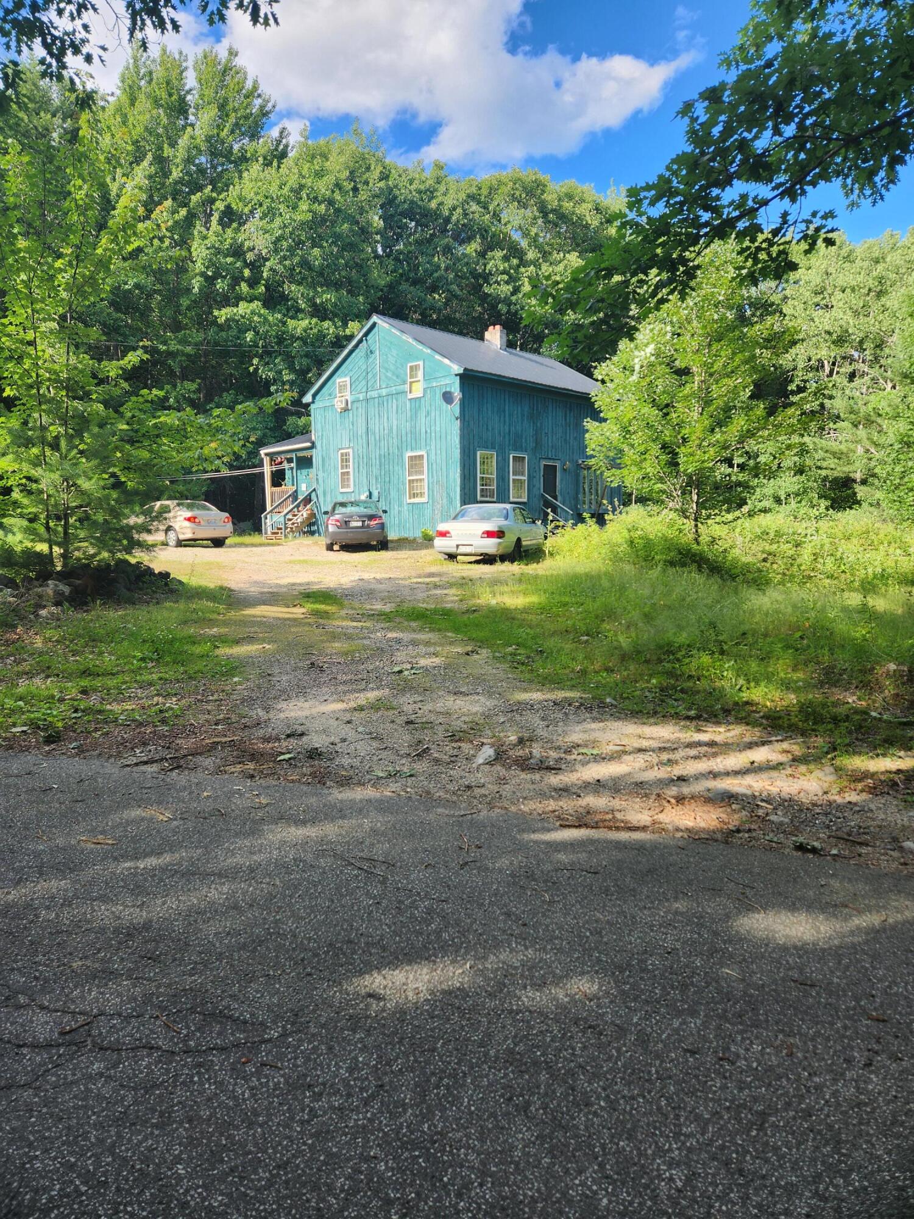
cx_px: 457
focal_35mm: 23
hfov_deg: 58.9
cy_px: 610
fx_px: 810
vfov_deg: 73.9
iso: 20
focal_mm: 5.4
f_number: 1.8
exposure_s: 1/333
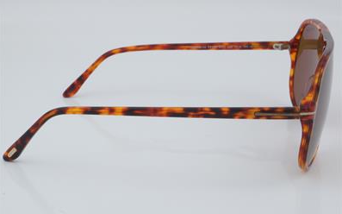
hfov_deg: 26.8
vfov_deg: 16.9
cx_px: 171
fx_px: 718
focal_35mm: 77
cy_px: 101
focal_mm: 50
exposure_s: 1/4
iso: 100
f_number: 32
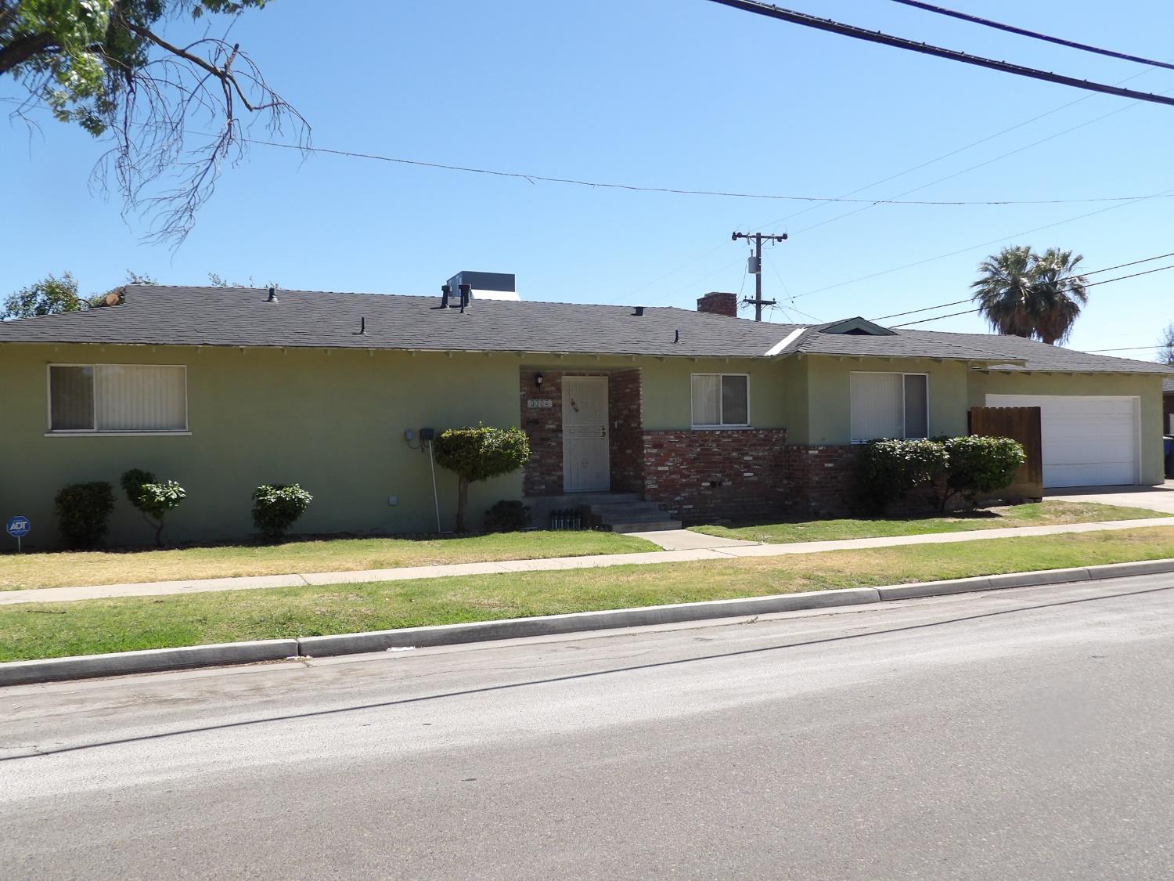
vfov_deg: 49.7
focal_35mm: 28
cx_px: 587
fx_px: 950
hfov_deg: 63.4
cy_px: 440
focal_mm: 5
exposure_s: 1/920
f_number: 3
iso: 100
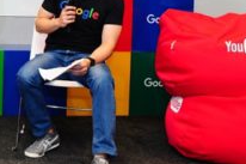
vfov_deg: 19.0
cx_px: -66
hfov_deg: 25.3
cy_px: 13
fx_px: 478
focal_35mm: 70
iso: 1000
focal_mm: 24
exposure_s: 1/100
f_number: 5.6
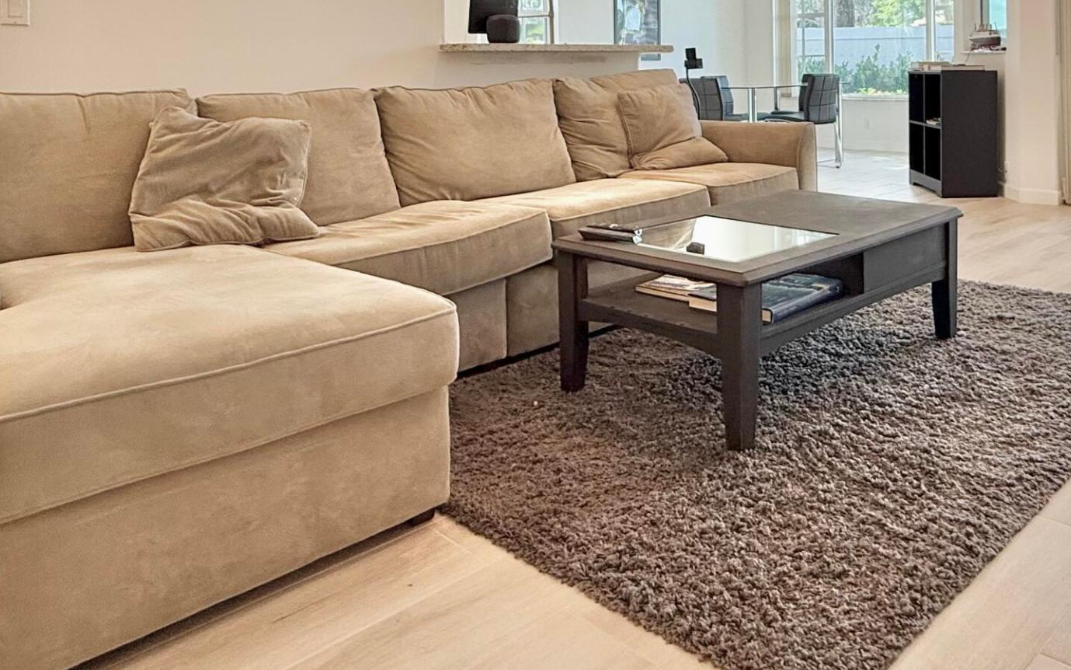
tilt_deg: -0.3
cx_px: 695
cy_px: 68
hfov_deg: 60.1
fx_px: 905
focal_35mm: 31
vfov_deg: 37.9
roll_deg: +1.2
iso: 125
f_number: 2.2
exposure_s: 1/120
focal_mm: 2.22
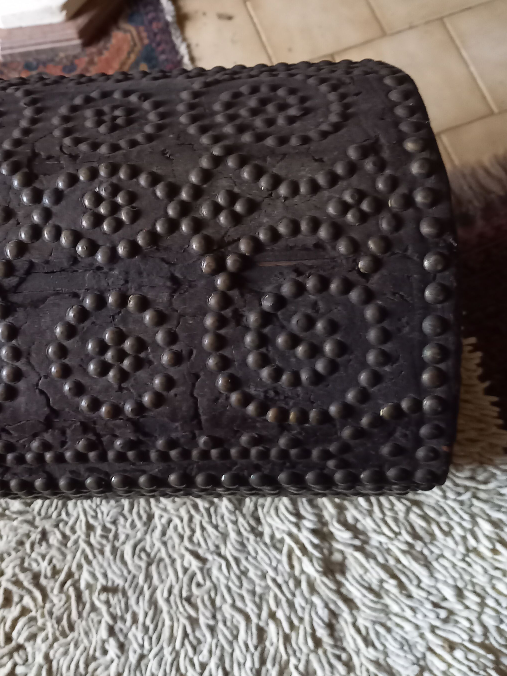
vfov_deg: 49.6
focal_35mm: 37
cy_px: 251
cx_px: 146
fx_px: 723
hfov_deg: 38.0
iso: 640
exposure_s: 1/25
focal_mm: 4.65
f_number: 1.8
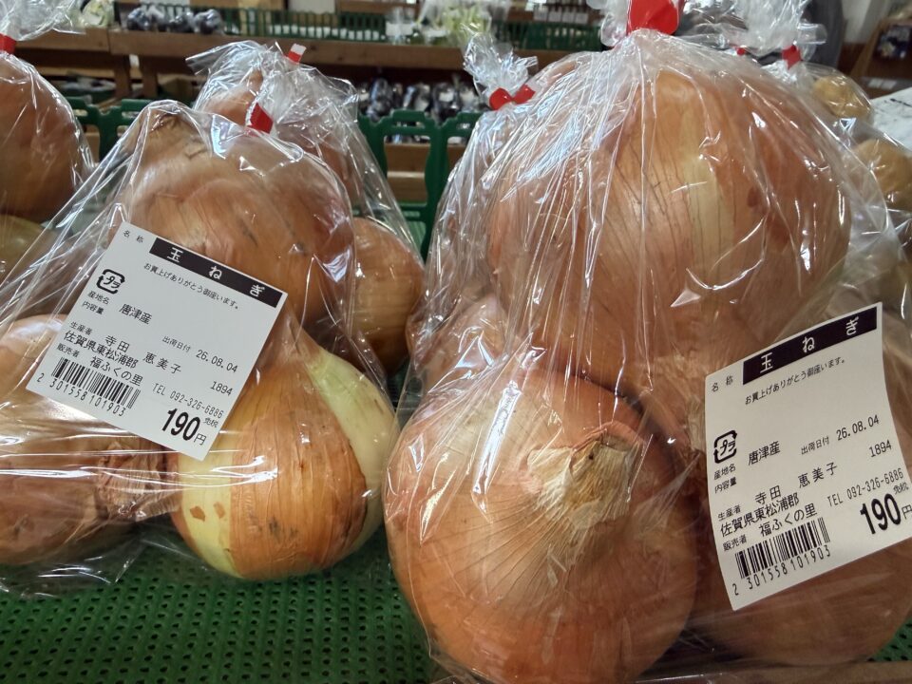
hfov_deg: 71.6
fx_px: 632
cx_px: 456
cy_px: 342
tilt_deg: -26.2
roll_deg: -2.5
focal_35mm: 24
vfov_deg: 56.8
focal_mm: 2.22
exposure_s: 1/120
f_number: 2.2
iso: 250
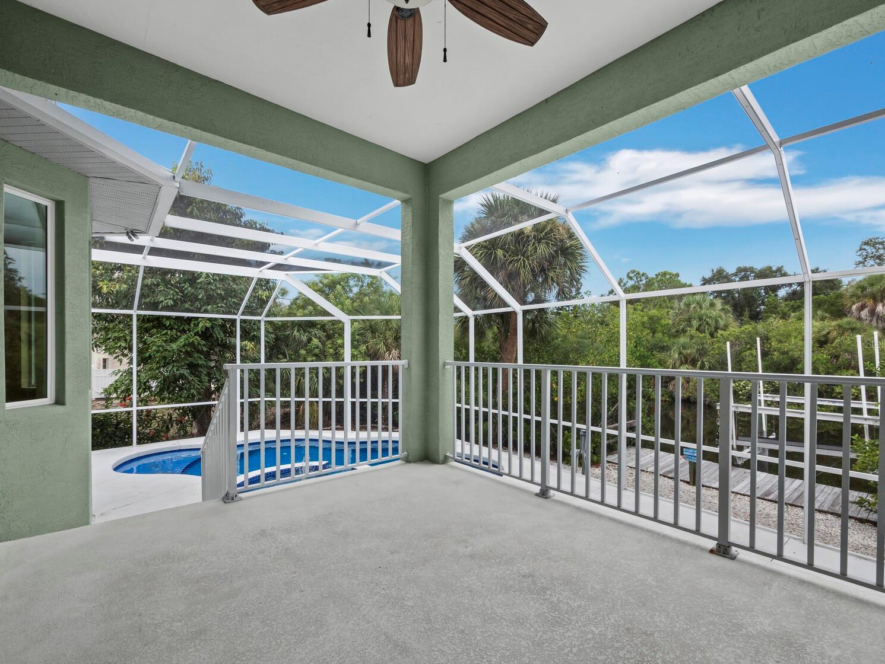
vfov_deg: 81.8
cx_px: 446
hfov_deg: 98.1
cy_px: 343
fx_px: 384
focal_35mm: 15
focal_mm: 7
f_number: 11
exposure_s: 1/30
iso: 400
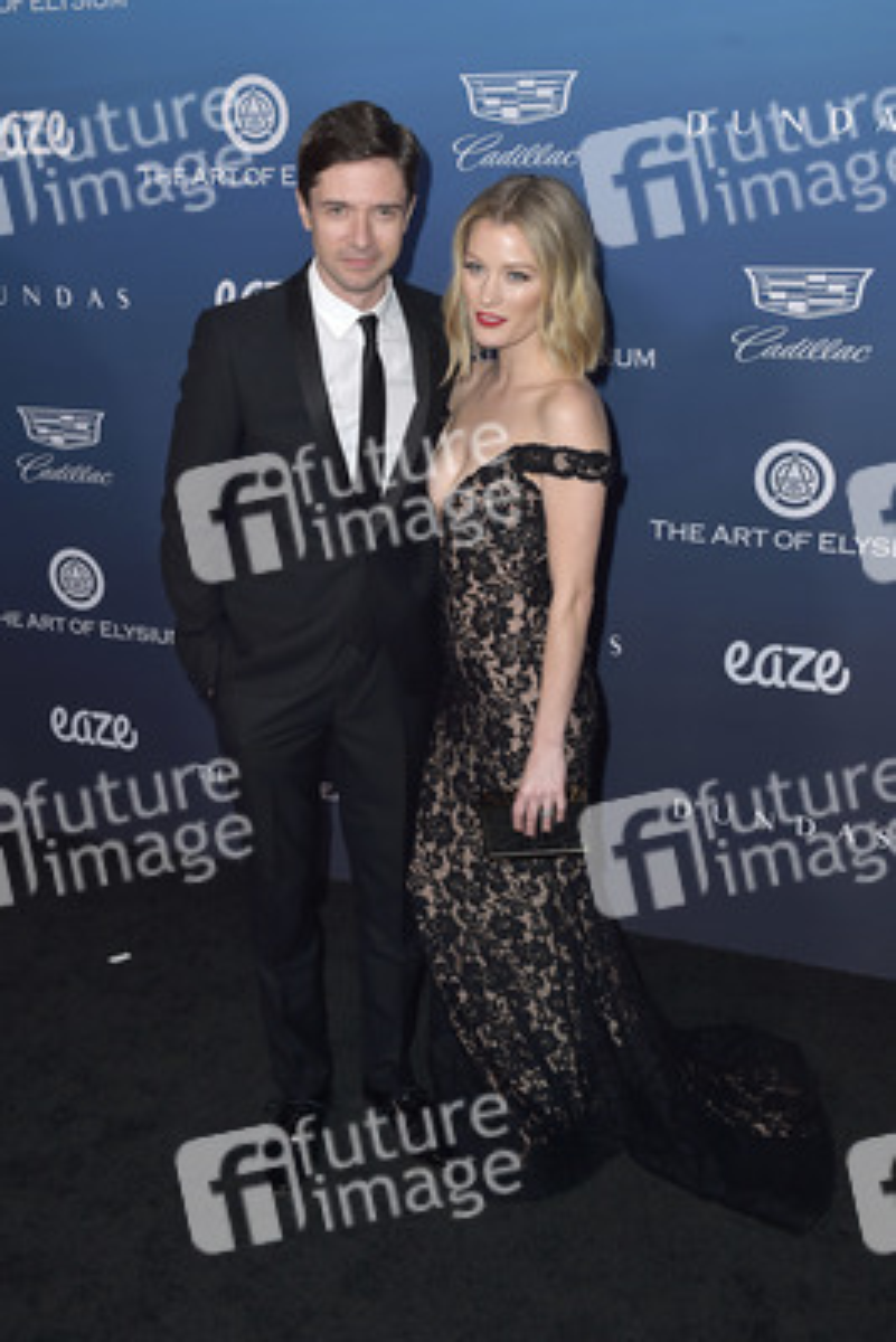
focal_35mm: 38
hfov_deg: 35.1
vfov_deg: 50.7
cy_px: 671
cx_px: 448
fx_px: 1417
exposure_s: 1/250
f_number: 5.6
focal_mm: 38
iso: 250
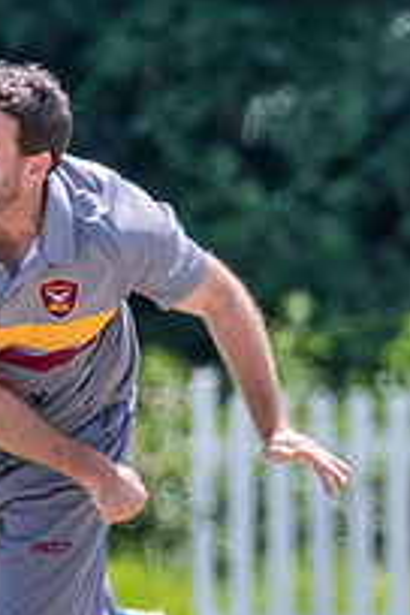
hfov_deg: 0.5
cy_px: 633
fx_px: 42739
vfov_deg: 0.8
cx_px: 4
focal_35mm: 2502
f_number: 6.3
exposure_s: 1/4000
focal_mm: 600
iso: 2000
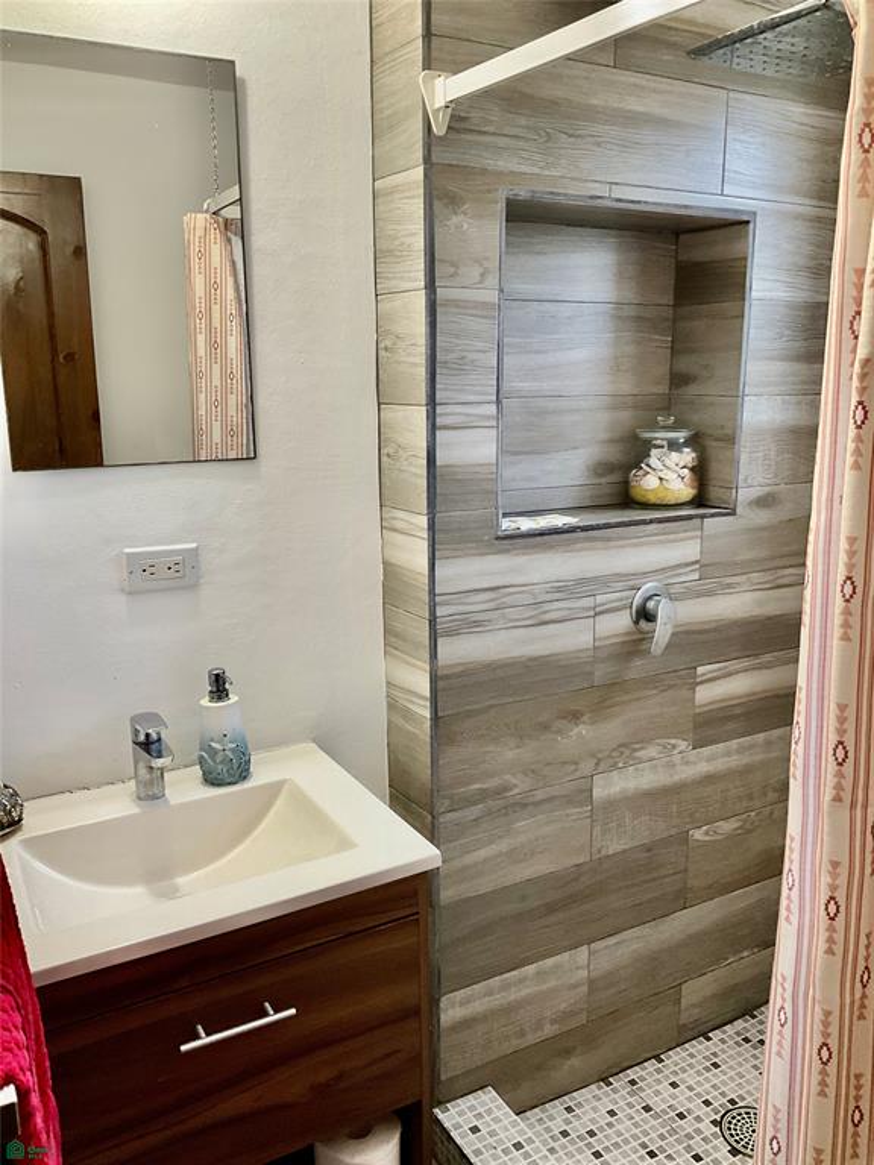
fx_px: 976
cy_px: 582
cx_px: 437
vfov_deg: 61.7
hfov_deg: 48.2
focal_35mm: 29
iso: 100
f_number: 1.8
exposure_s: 1/60
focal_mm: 3
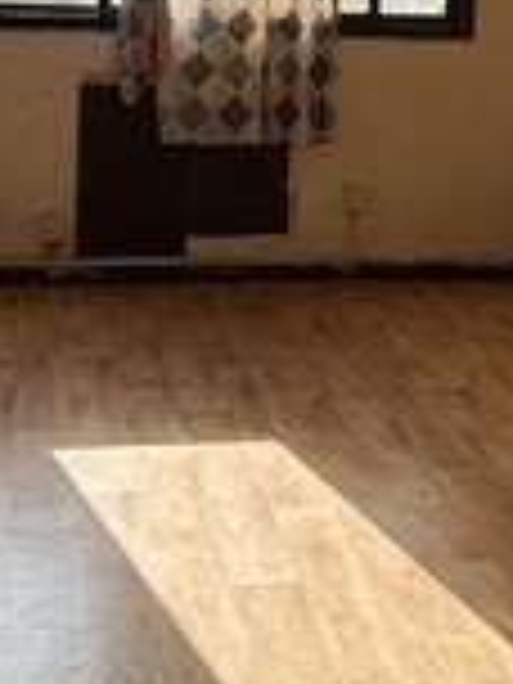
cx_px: 322
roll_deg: -2.7
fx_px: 1423
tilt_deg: -9.2
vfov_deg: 26.4
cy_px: 110
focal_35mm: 72
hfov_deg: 20.4
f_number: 1.78
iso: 80
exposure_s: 1/767
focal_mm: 6.86
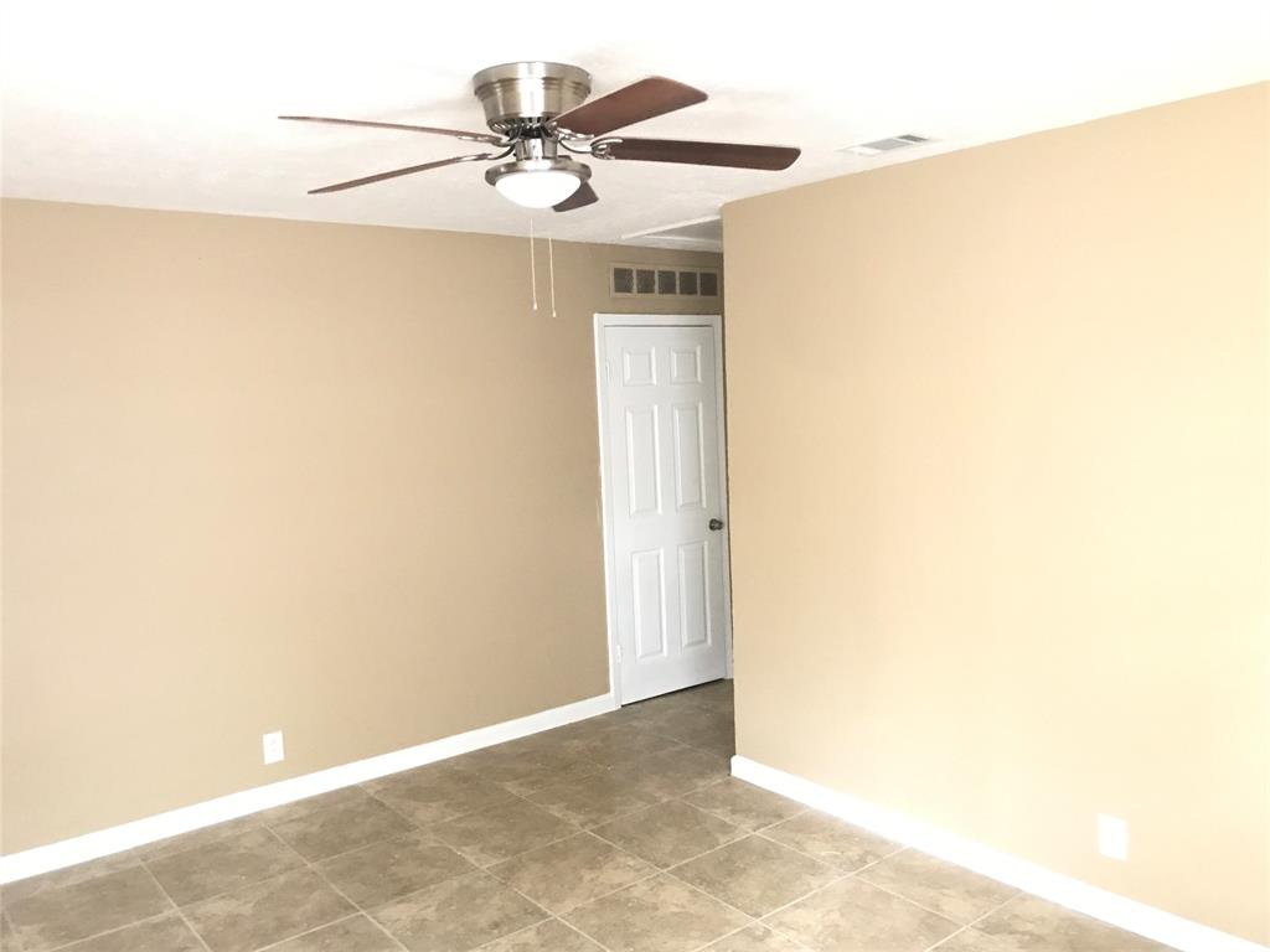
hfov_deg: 63.4
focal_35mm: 28
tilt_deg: -4.6
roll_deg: +2.7
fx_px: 1027
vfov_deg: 49.7
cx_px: 635
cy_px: 476
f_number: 1.8
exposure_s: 1/6
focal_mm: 3.99
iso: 100
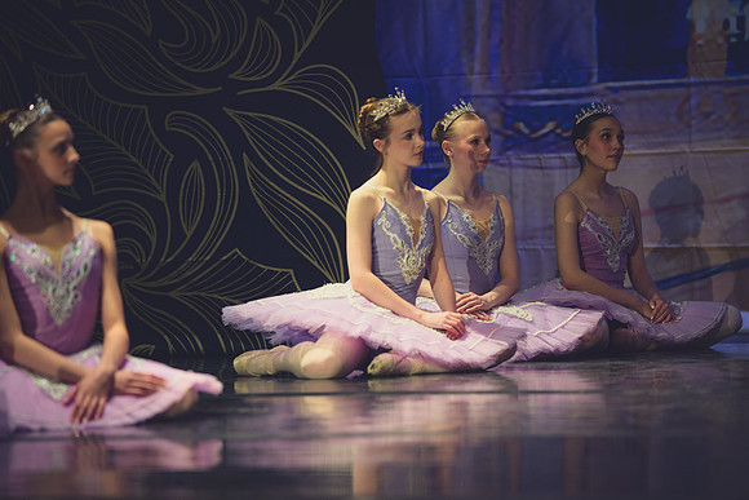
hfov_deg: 10.3
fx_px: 4162
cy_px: 250
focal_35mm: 200
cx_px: 374
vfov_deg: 6.9
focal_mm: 200
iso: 1100
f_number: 2.8
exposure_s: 1/320
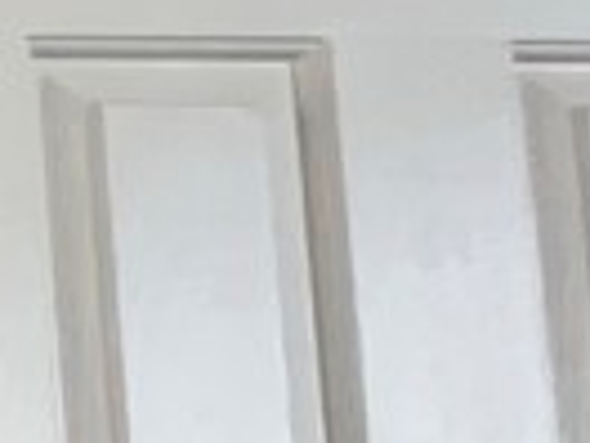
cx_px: -1573
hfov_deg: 9.1
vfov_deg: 13.8
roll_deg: -0.4
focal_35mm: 101
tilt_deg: +5.0
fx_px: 1721
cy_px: 662
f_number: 1.8
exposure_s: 1/77
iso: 250
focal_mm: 1.57
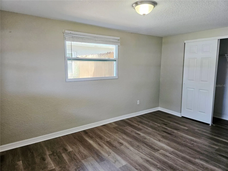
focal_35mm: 23
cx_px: 114
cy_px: 86
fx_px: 151
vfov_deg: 58.9
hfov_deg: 73.9
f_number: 1.8
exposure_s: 1/120
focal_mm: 5.4
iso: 160
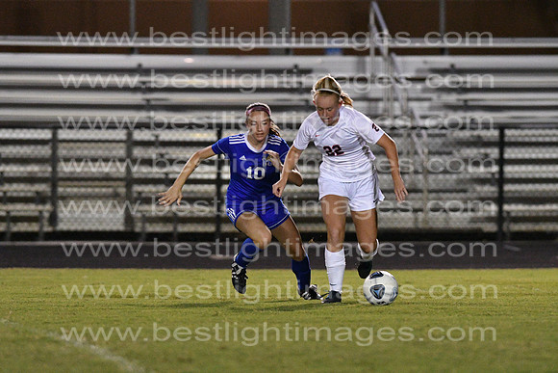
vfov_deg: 3.1
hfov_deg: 4.6
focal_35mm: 450
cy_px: 186
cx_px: 279
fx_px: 6976
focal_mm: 300
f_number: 3.5
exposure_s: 1/640
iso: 10000
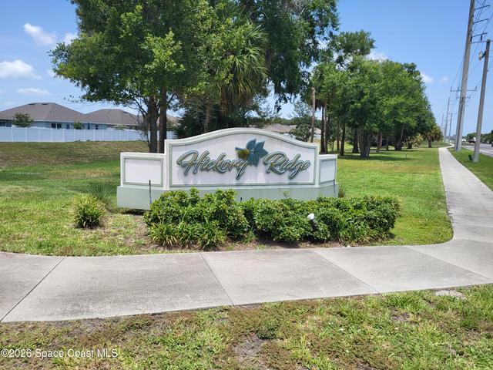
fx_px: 370
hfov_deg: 67.3
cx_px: 246
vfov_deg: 53.1
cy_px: 185
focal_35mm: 26
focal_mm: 5.4
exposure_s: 1/1869
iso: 40
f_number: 1.8
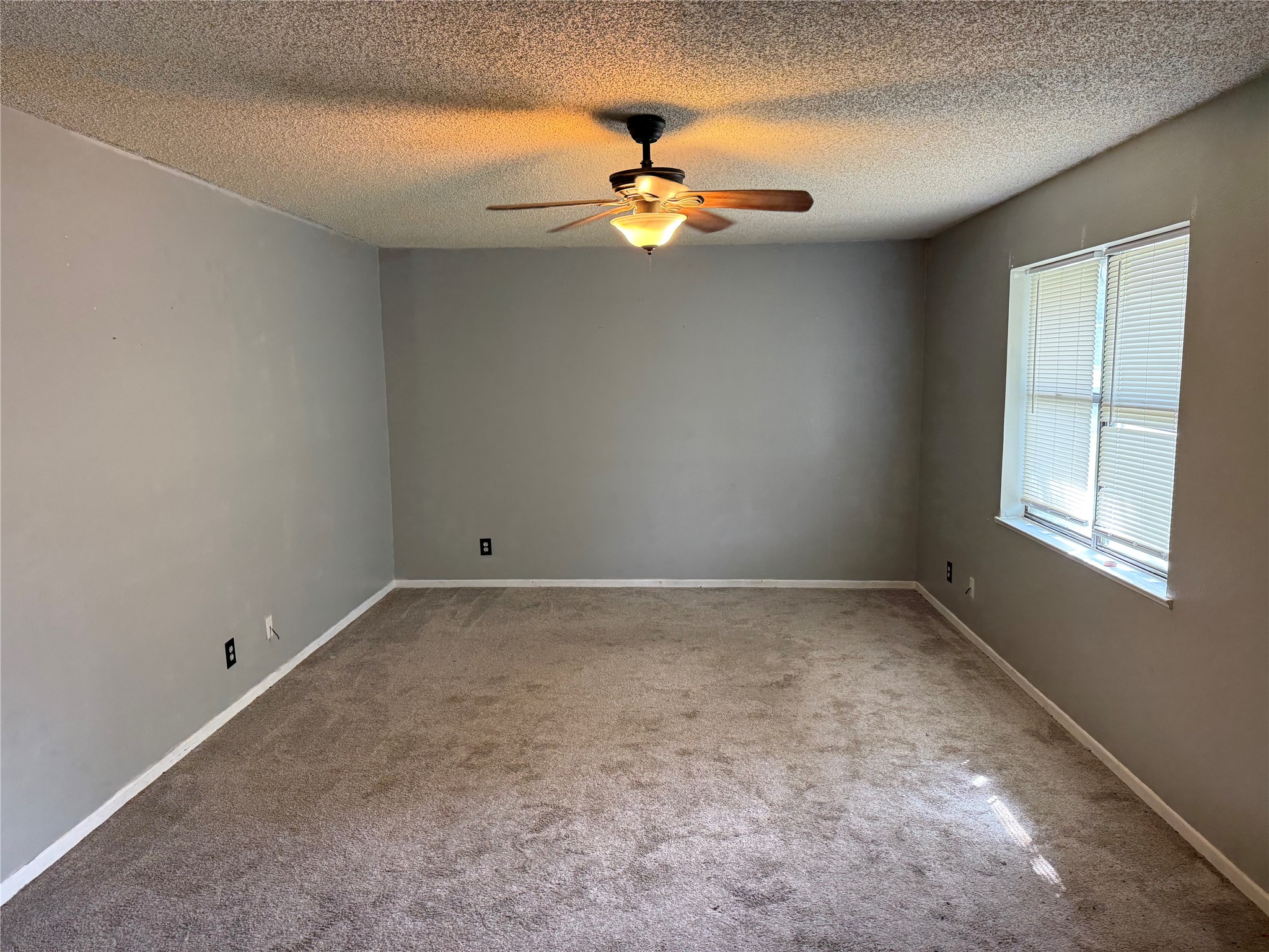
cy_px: 476
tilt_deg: -7.7
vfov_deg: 56.8
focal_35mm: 24
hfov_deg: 71.6
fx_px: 880
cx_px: 634
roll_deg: +0.8
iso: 200
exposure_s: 1/60
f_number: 1.78
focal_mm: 6.76
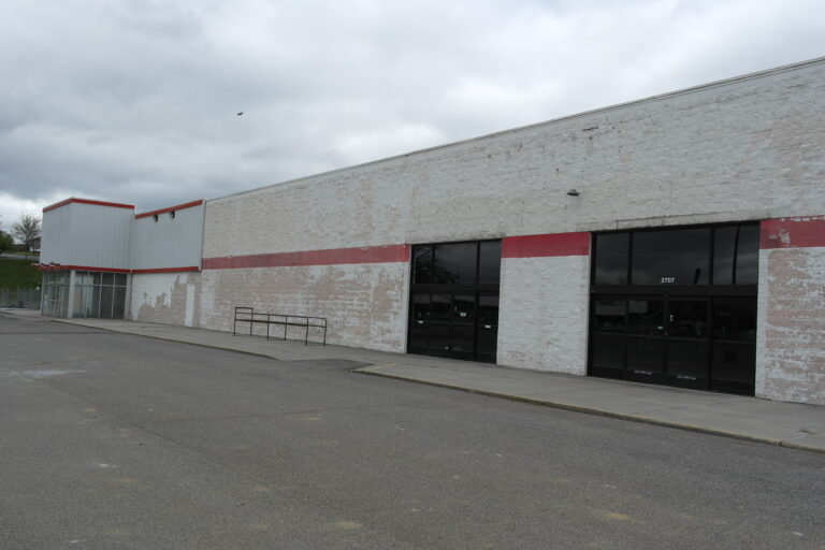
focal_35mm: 30
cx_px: 412
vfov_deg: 43.6
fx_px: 687
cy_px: 275
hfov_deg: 61.9
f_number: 6.3
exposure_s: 1/250
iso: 100
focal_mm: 20
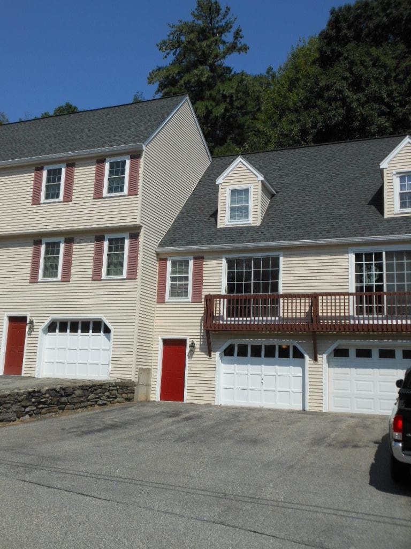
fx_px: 602
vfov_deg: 49.0
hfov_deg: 37.7
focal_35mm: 38
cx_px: 206
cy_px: 274
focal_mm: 6.8
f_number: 3.6
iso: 80
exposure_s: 1/1500
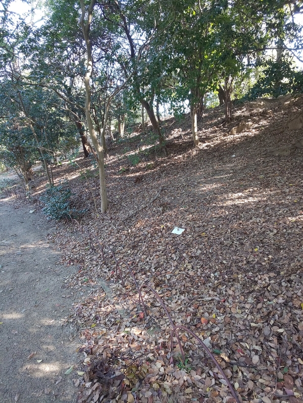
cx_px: 152
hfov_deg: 66.0
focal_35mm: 20
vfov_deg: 81.7
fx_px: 233
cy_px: 202
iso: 57
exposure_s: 1/33
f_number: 1.94
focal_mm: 3.45
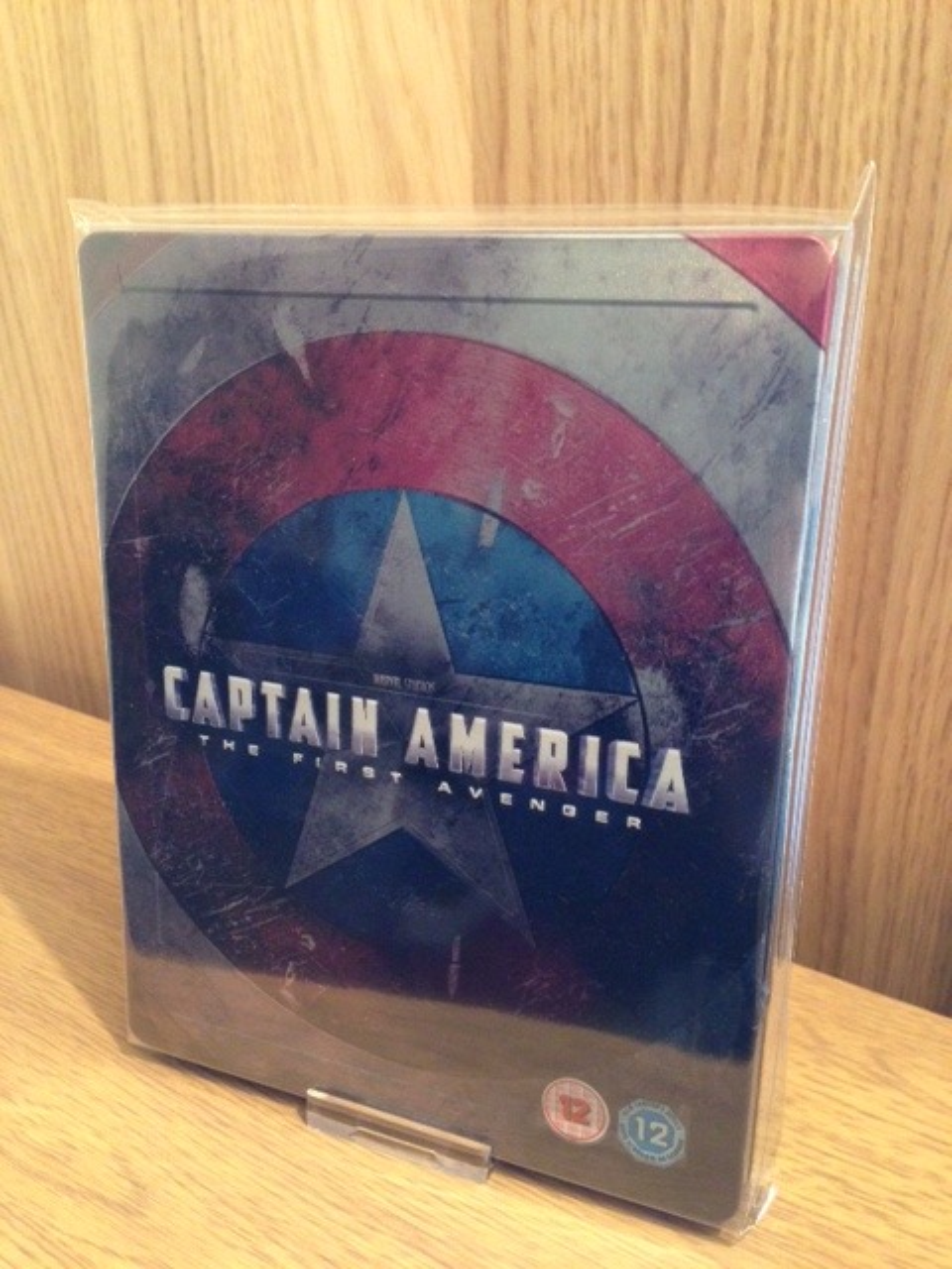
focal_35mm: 33
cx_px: 476
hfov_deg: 42.9
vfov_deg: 55.4
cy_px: 634
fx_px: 1210
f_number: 2.4
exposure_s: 1/20
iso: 400
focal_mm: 4.1
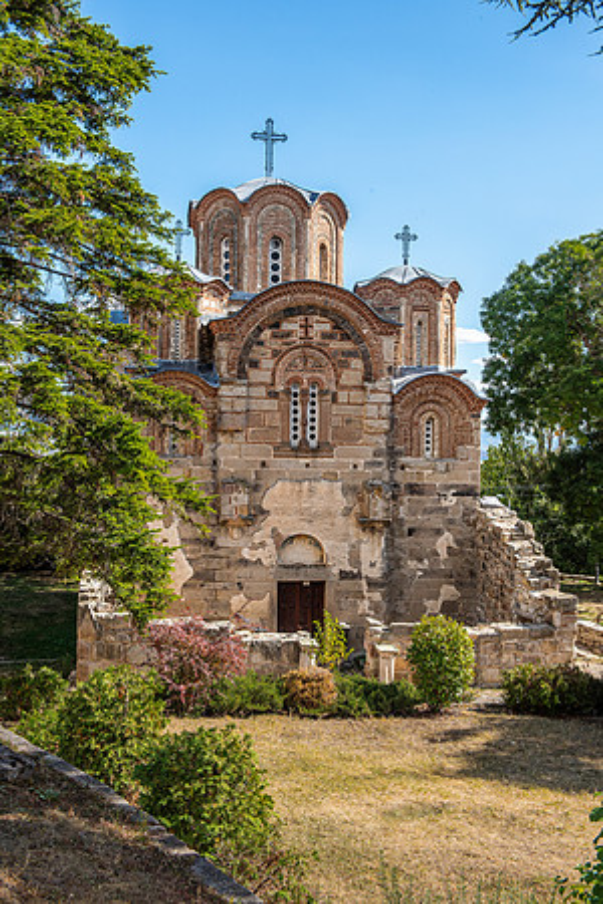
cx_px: 302
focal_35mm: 42
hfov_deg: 31.9
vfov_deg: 46.4
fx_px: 1055
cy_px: 452
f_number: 11
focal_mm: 42
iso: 200
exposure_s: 1/250
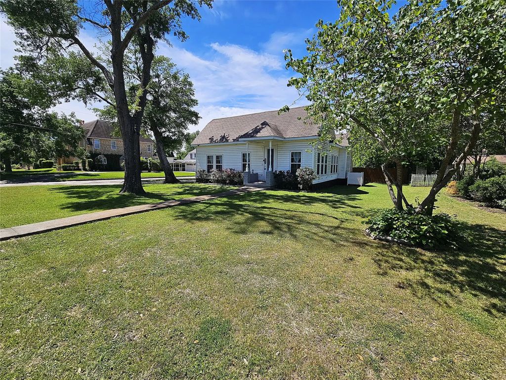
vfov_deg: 89.9
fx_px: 190
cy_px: 190
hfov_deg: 106.2
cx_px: 253
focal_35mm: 13
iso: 50
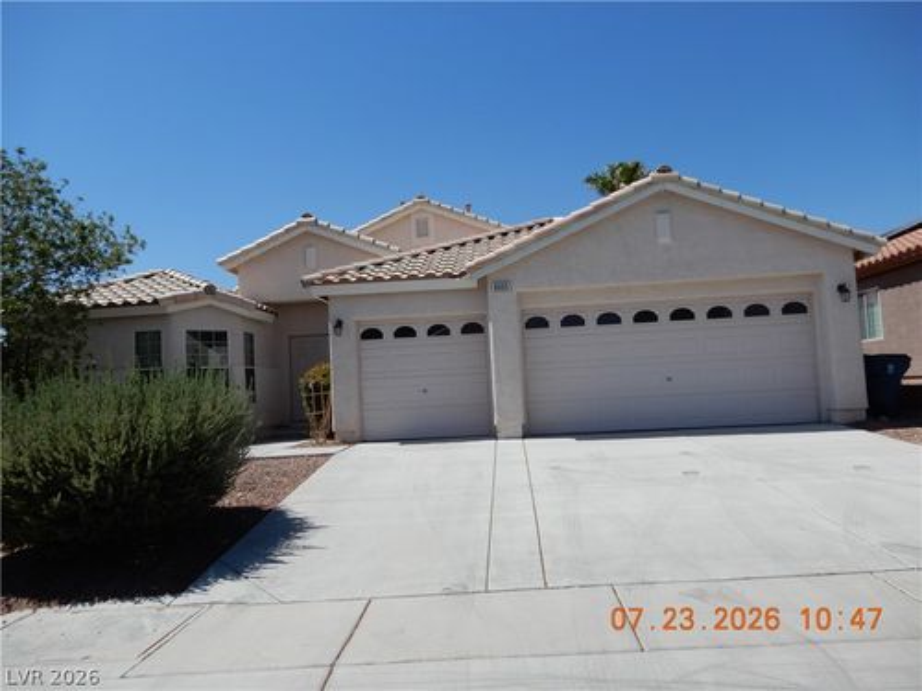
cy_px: 346
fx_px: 639
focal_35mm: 24
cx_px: 461
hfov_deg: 71.6
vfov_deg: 56.8
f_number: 3.4
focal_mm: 4.3
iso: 80
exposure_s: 1/1600
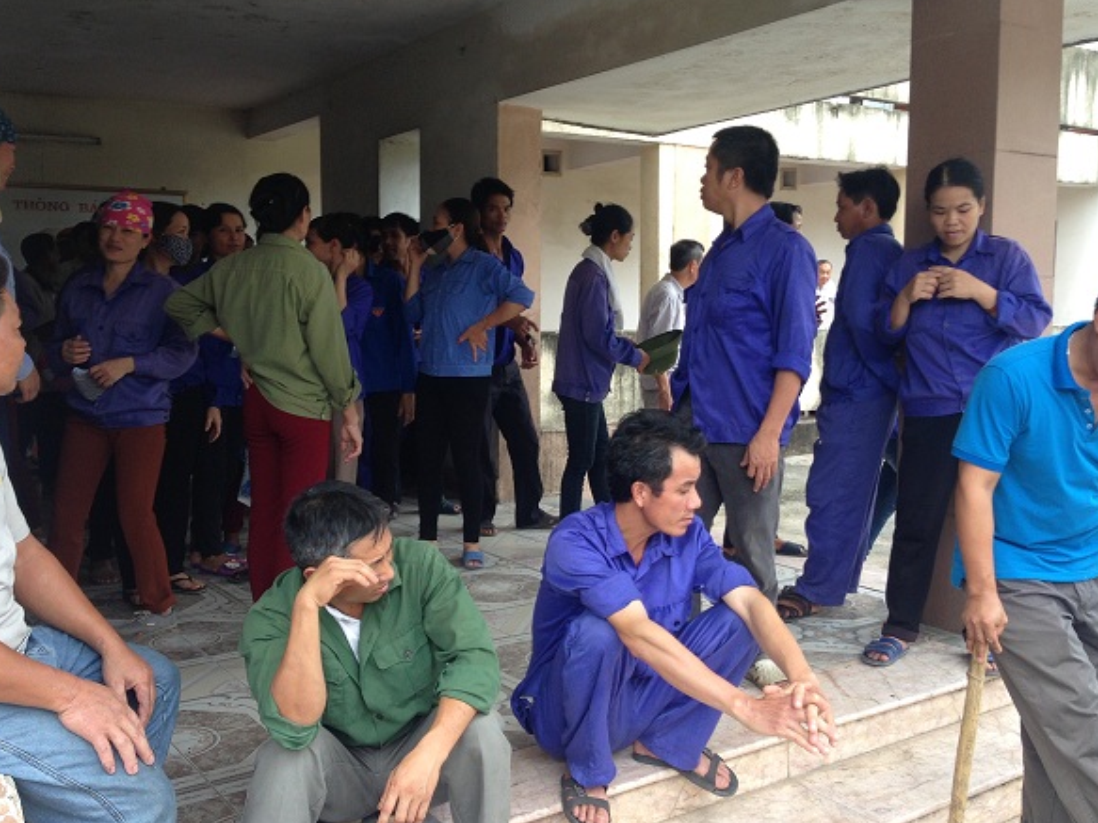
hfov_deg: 50.1
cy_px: 388
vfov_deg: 38.6
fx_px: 1173
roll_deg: +2.4
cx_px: 557
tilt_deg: -5.3
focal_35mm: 37
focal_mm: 4.12
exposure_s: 1/144
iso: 50
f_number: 2.4
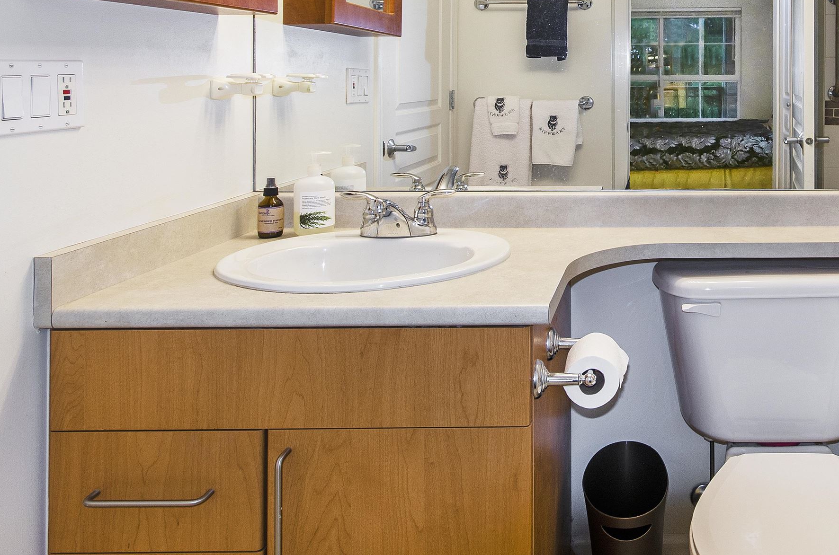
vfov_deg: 46.8
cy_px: 113
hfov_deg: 63.5
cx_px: 671
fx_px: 605
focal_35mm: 26
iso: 100
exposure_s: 1/30
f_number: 8
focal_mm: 10
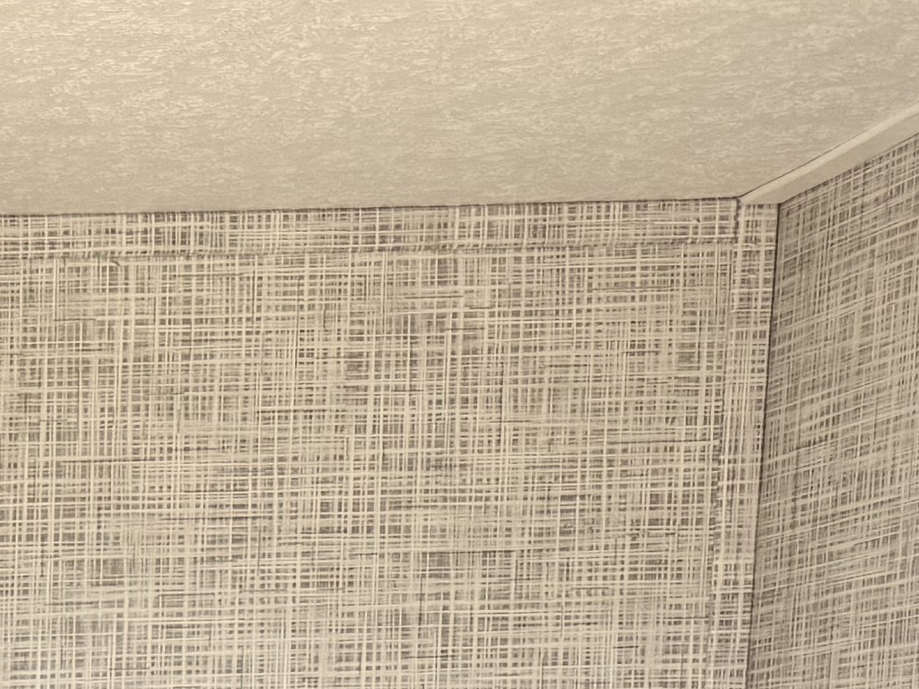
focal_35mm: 121
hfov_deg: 13.8
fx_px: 3213
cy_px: 1455
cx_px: -912
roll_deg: -1.3
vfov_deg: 11.0
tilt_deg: -8.6
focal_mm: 6.76
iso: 50
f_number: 1.78
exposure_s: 1/132
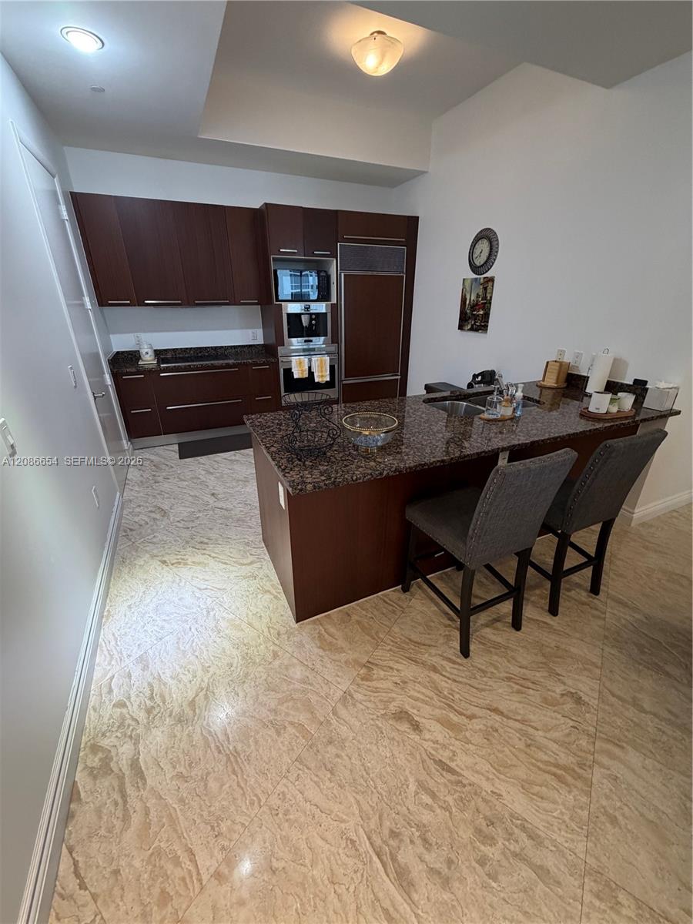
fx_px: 374
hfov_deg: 85.7
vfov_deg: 102.1
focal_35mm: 14
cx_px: 346
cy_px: 462
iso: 250
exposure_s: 1/120
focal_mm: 2.22
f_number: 2.2
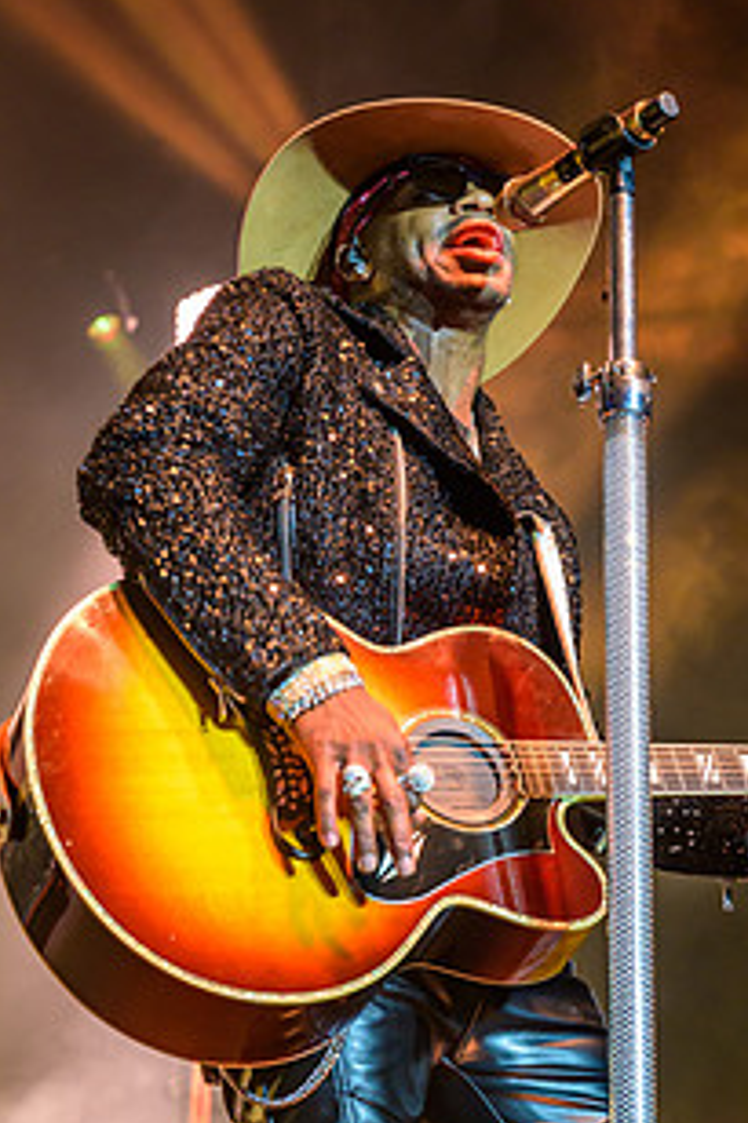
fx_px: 2870
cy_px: 623
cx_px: 540
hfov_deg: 14.8
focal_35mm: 92
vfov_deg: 22.1
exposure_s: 1/125
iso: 3600
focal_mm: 63
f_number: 5
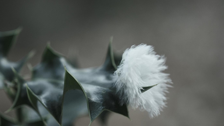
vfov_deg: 7.4
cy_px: 81
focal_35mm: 163
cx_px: 103
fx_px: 968
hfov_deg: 13.2
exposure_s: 1/240
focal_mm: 80
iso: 1250
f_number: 4
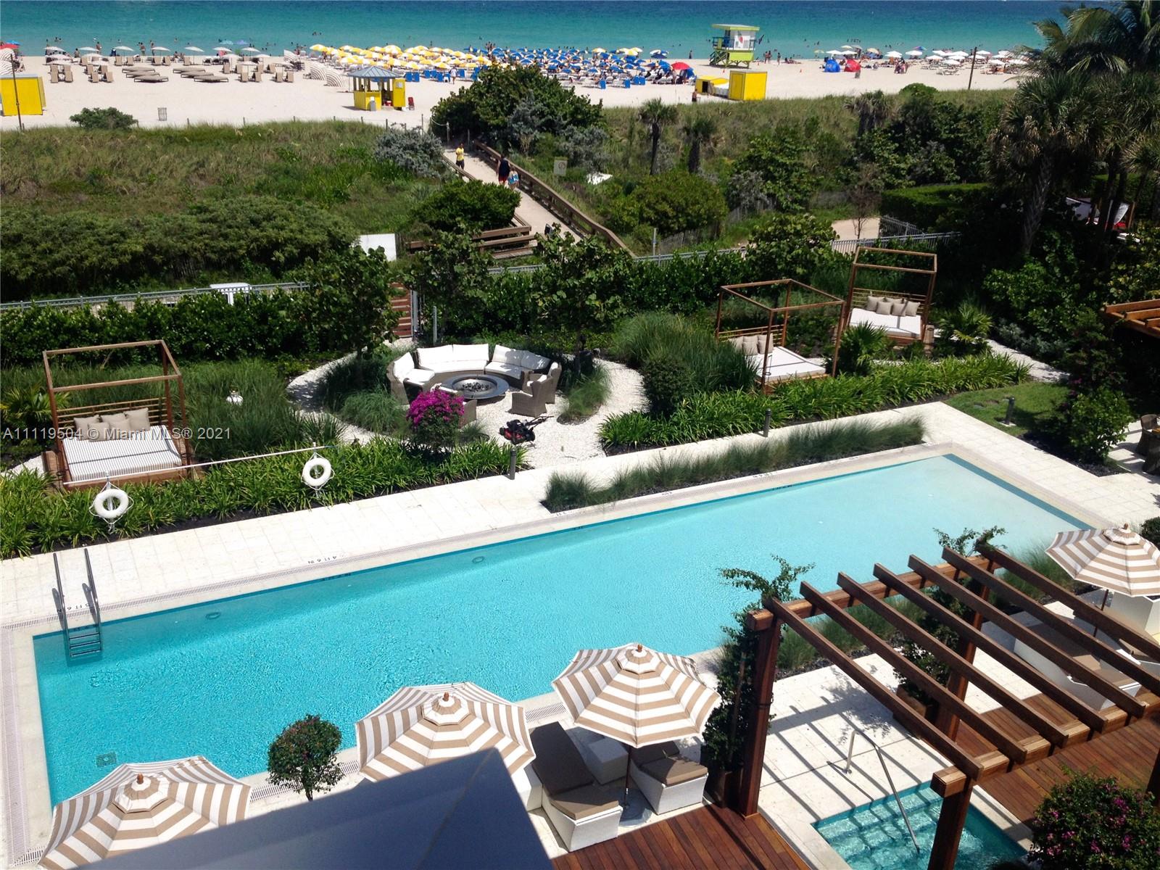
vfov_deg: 40.7
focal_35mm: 35
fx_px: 1173
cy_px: 435
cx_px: 580
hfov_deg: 52.6
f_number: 2.4
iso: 64
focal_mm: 4.28
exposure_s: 1/3247
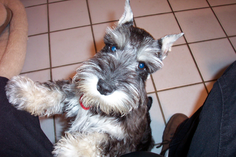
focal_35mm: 35
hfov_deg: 54.4
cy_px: 78
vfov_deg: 37.9
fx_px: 229
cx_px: 118
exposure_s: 1/30
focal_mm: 7.5
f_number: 2.8
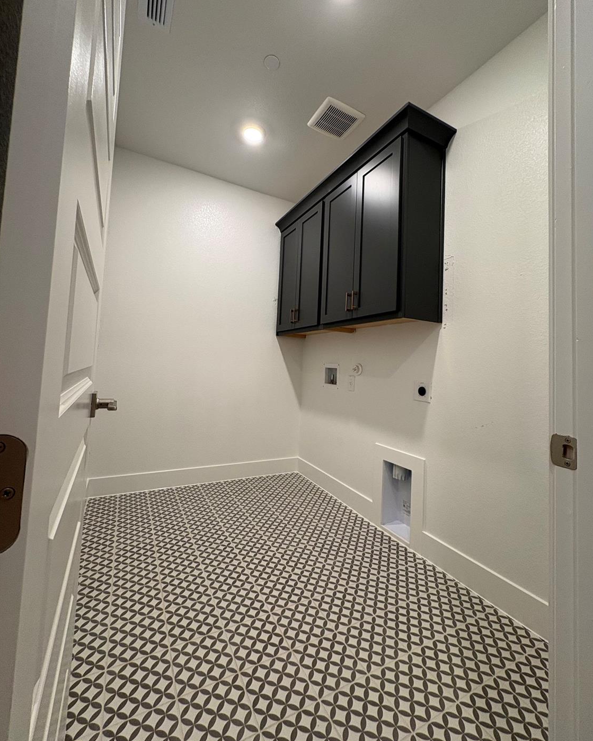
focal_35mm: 15
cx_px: 303
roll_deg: -3.6
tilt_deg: +4.6
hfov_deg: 84.0
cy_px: 347
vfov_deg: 96.7
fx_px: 329
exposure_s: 1/60
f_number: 2.2
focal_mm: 2.22
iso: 160
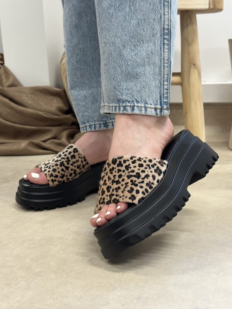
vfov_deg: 39.7
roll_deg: +2.0
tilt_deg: -14.2
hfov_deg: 30.3
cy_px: 154
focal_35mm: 48
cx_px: 116
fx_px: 429
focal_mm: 6.86
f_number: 1.78
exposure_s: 1/50
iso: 125
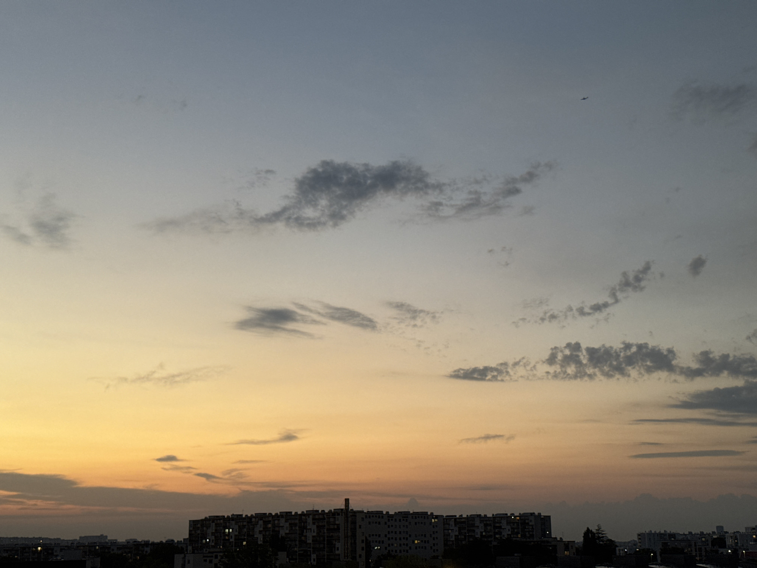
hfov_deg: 39.7
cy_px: 284
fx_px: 1050
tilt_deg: +13.7
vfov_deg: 30.3
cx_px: 378
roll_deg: +0.4
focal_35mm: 48
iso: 100
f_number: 1.78
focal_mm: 6.76
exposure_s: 1/60
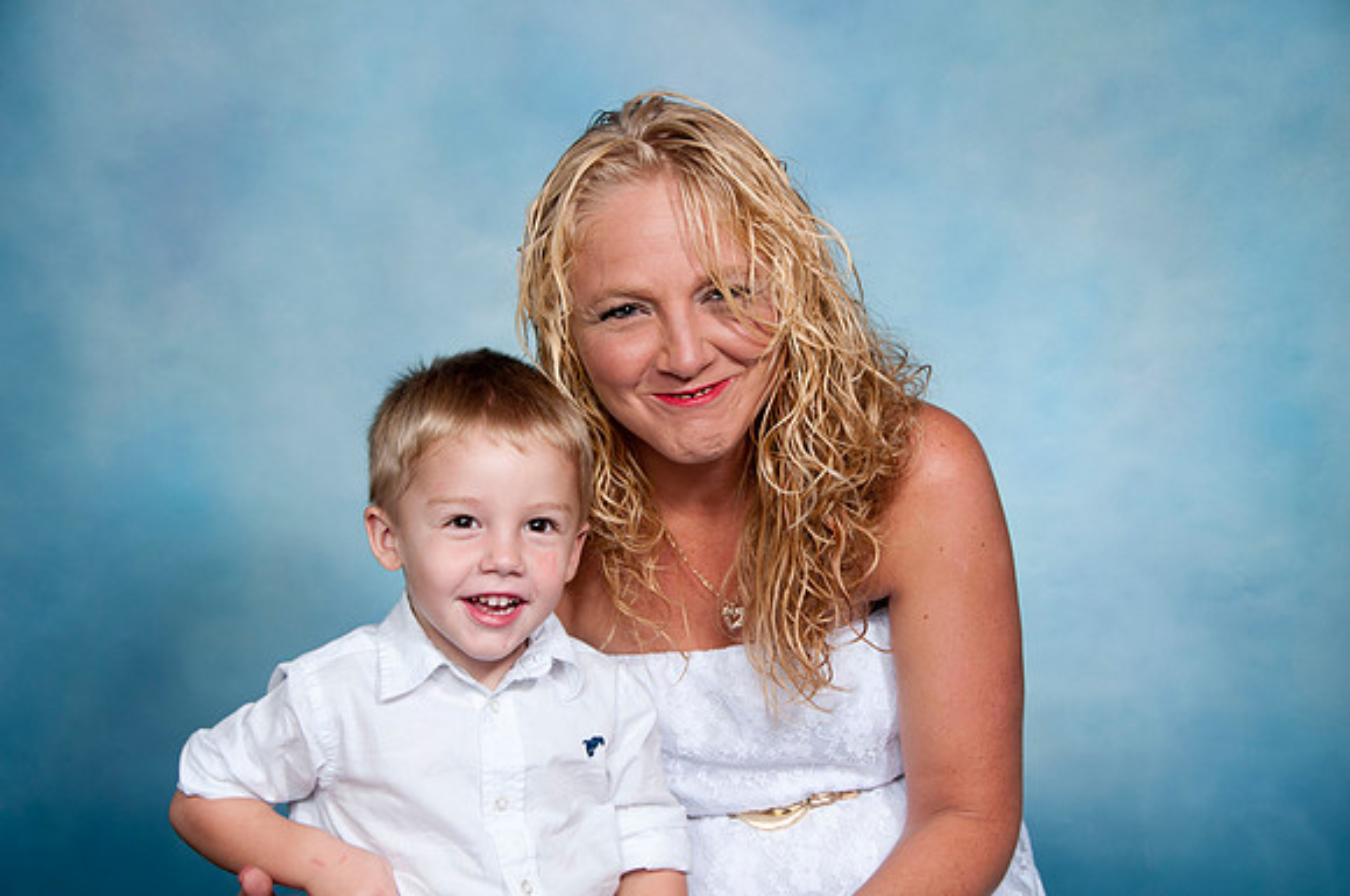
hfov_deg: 28.1
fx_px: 2696
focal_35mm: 72
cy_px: 448
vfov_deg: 18.9
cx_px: 675
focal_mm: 48
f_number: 7.1
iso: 100
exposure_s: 1/60
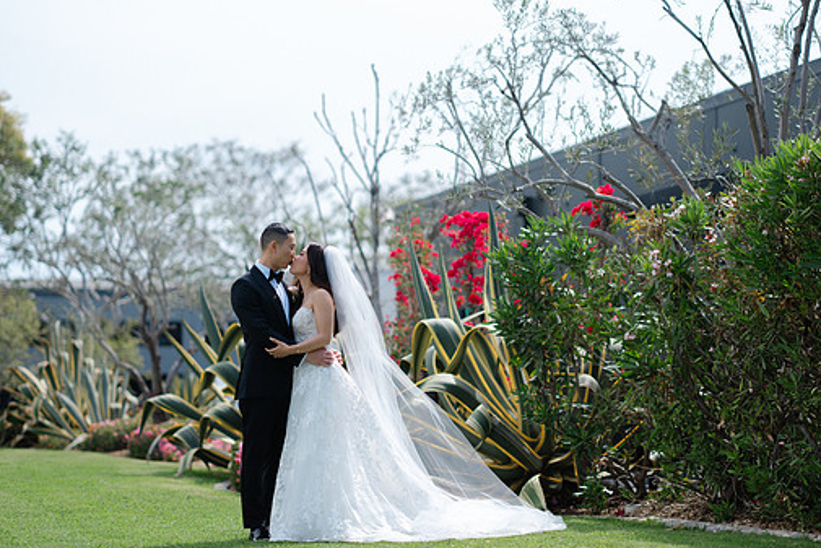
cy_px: 271
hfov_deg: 26.3
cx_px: 445
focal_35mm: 77
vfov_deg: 17.7
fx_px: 1756
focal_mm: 80
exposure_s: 1/2000
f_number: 1.7
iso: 80
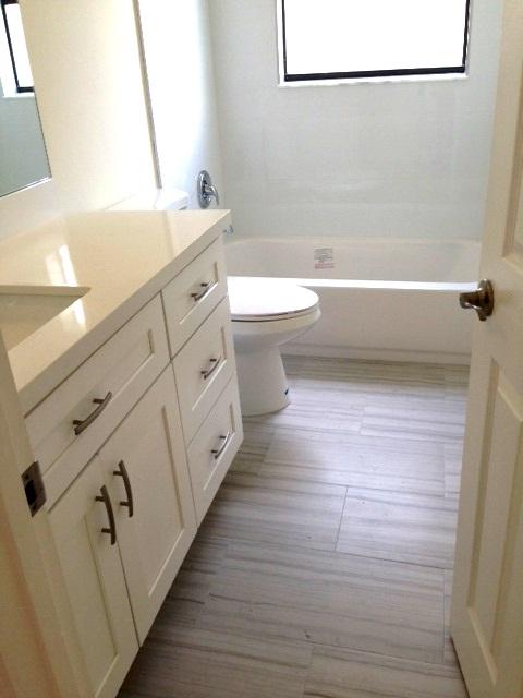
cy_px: 349
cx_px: 262
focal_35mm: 33
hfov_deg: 42.9
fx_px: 665
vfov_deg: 55.4
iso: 64
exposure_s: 1/120
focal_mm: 4.12
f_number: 2.4
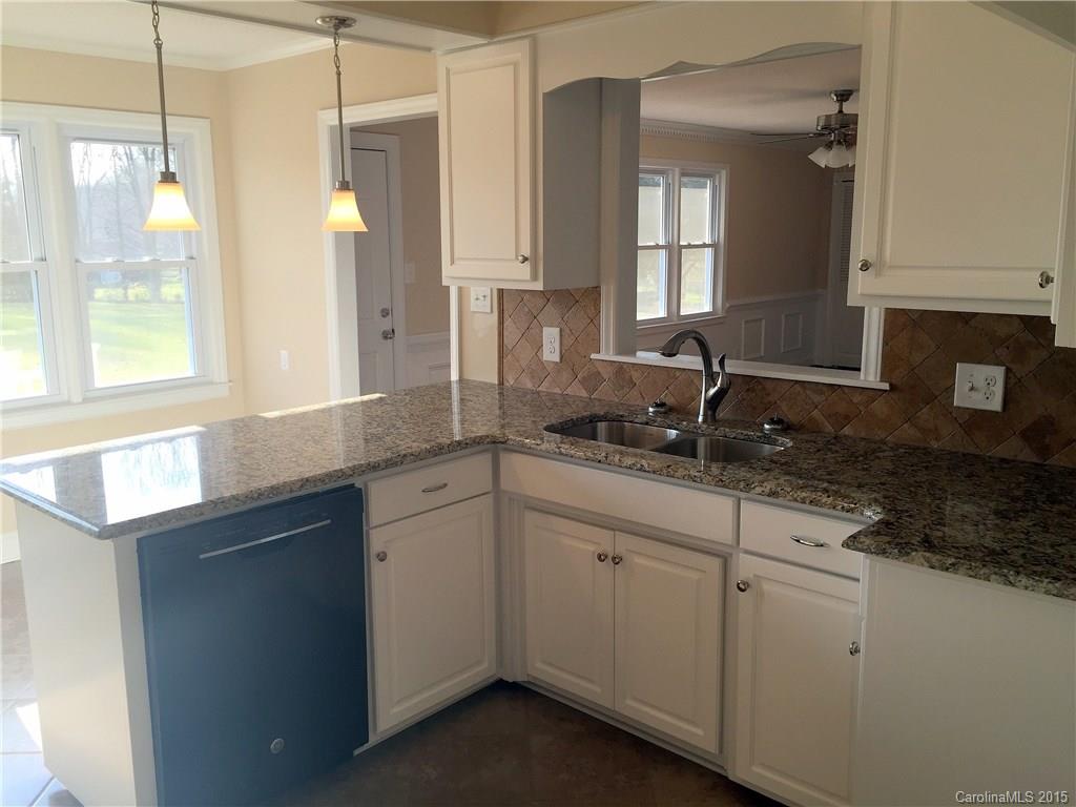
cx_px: 538
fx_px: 901
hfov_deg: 61.7
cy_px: 404
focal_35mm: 29
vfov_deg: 48.2
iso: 32
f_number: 2.2
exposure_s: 1/238
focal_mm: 4.15
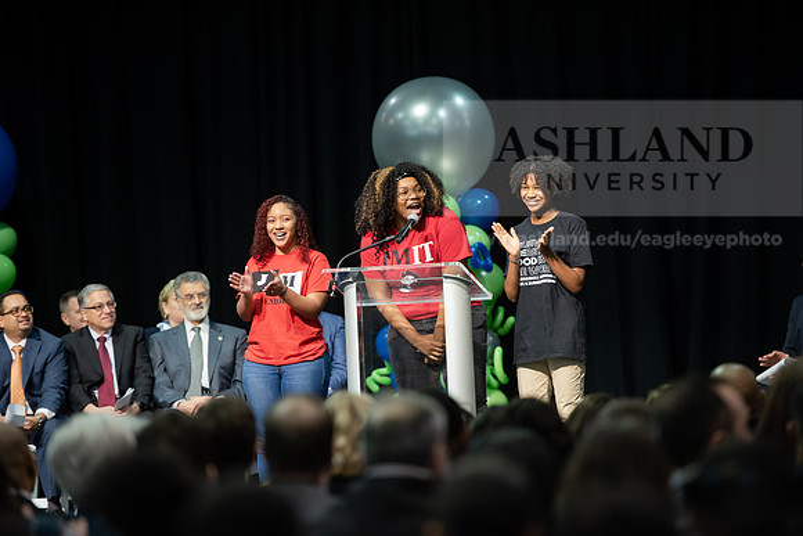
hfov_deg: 11.4
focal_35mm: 180
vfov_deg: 7.6
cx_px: 402
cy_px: 268
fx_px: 4016
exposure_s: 1/200
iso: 1250
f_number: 3.2
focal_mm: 180
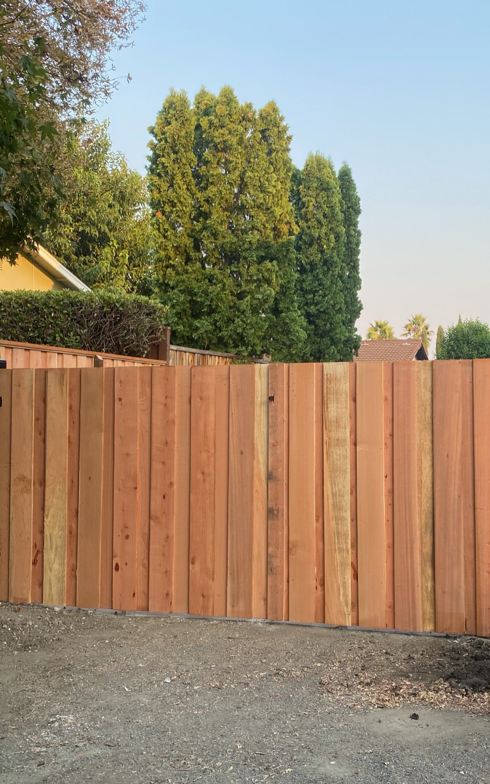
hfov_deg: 34.1
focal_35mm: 37
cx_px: 329
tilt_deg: +1.9
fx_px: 790
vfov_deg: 52.7
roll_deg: -1.3
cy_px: 391
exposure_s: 1/315
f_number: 1.8
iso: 32
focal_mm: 4.25
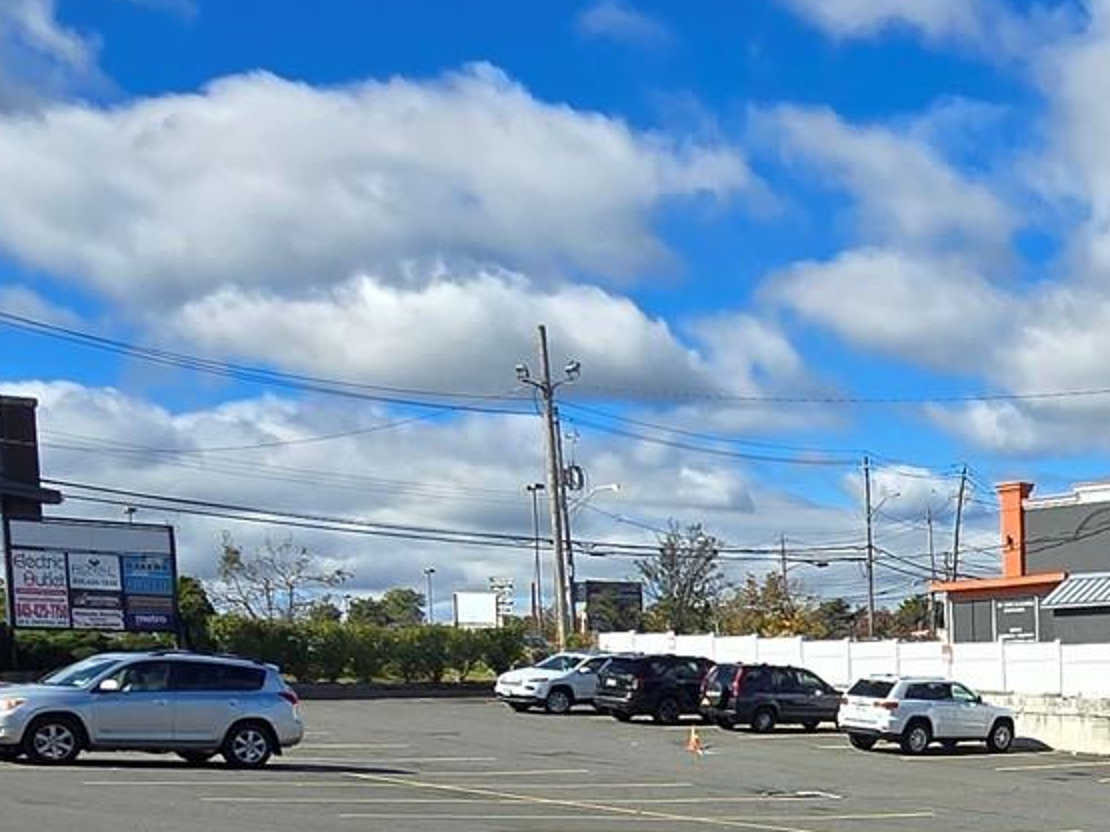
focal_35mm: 48
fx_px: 1539
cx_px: 1124
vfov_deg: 28.1
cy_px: 866
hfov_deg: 35.6
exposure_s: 1/2186
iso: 50
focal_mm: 2.2
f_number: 2.2
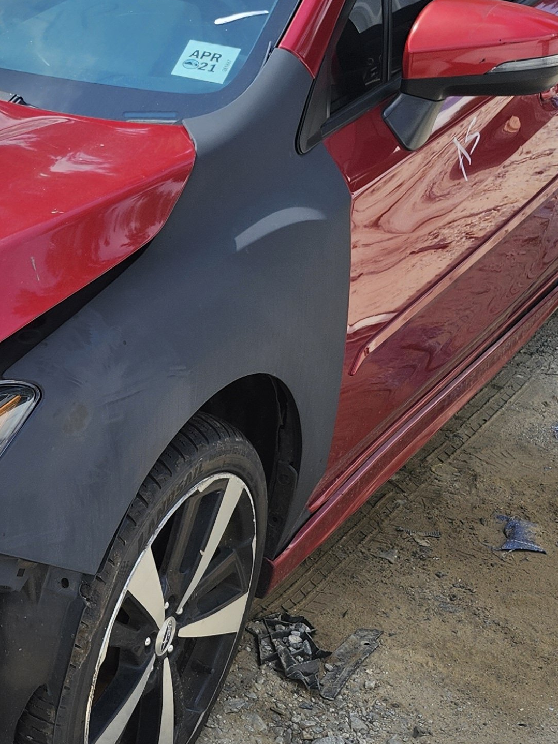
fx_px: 1376
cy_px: 356
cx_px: -183
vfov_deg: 30.3
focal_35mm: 64
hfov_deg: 20.7
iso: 25
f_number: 1.8
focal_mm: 5.54
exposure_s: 1/784
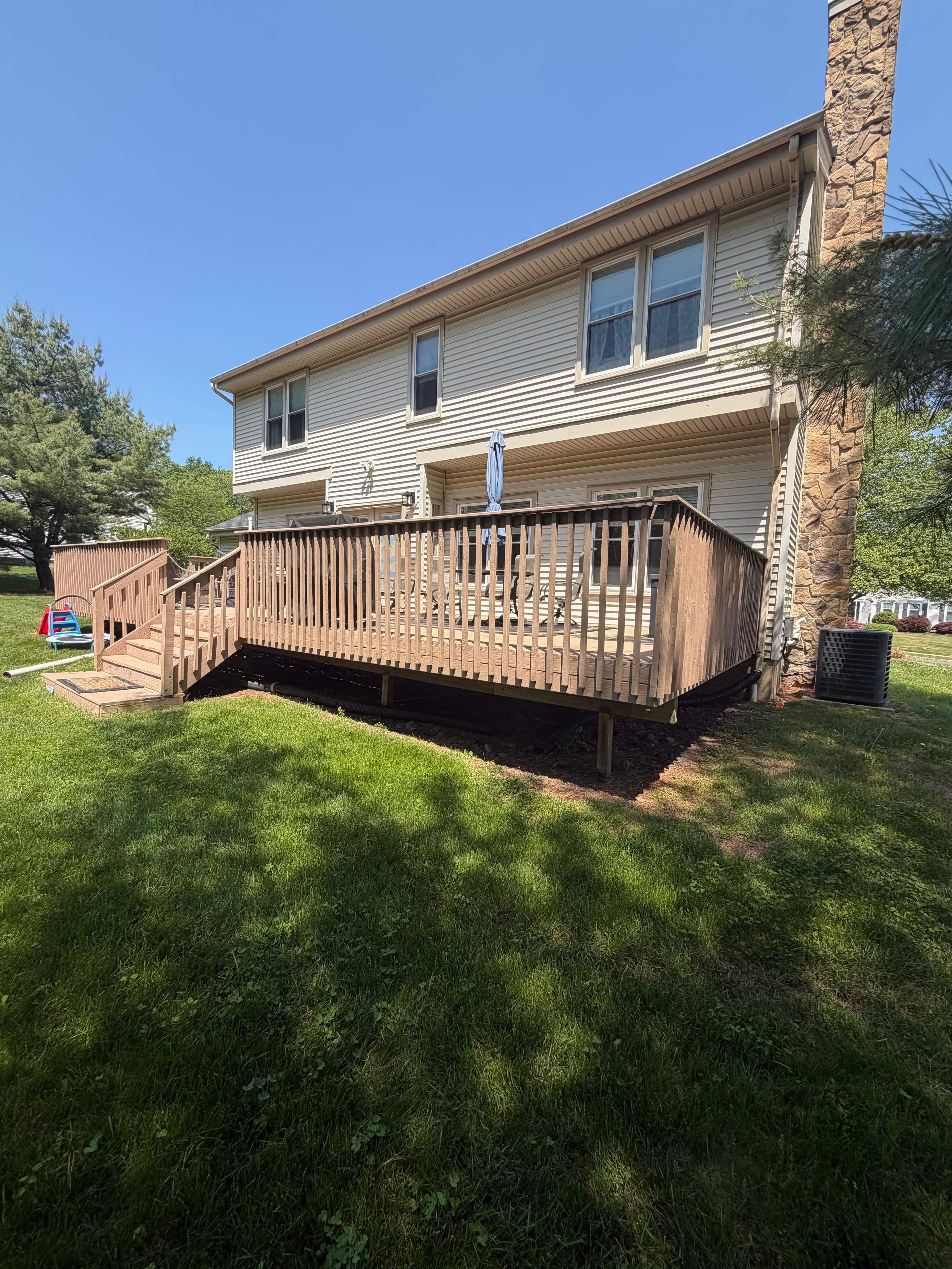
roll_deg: -2.5
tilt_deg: -3.6
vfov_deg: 102.1
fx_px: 513
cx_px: 476
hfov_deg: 85.7
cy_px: 634
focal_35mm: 14
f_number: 2.2
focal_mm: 2.22
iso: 40
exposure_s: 1/625
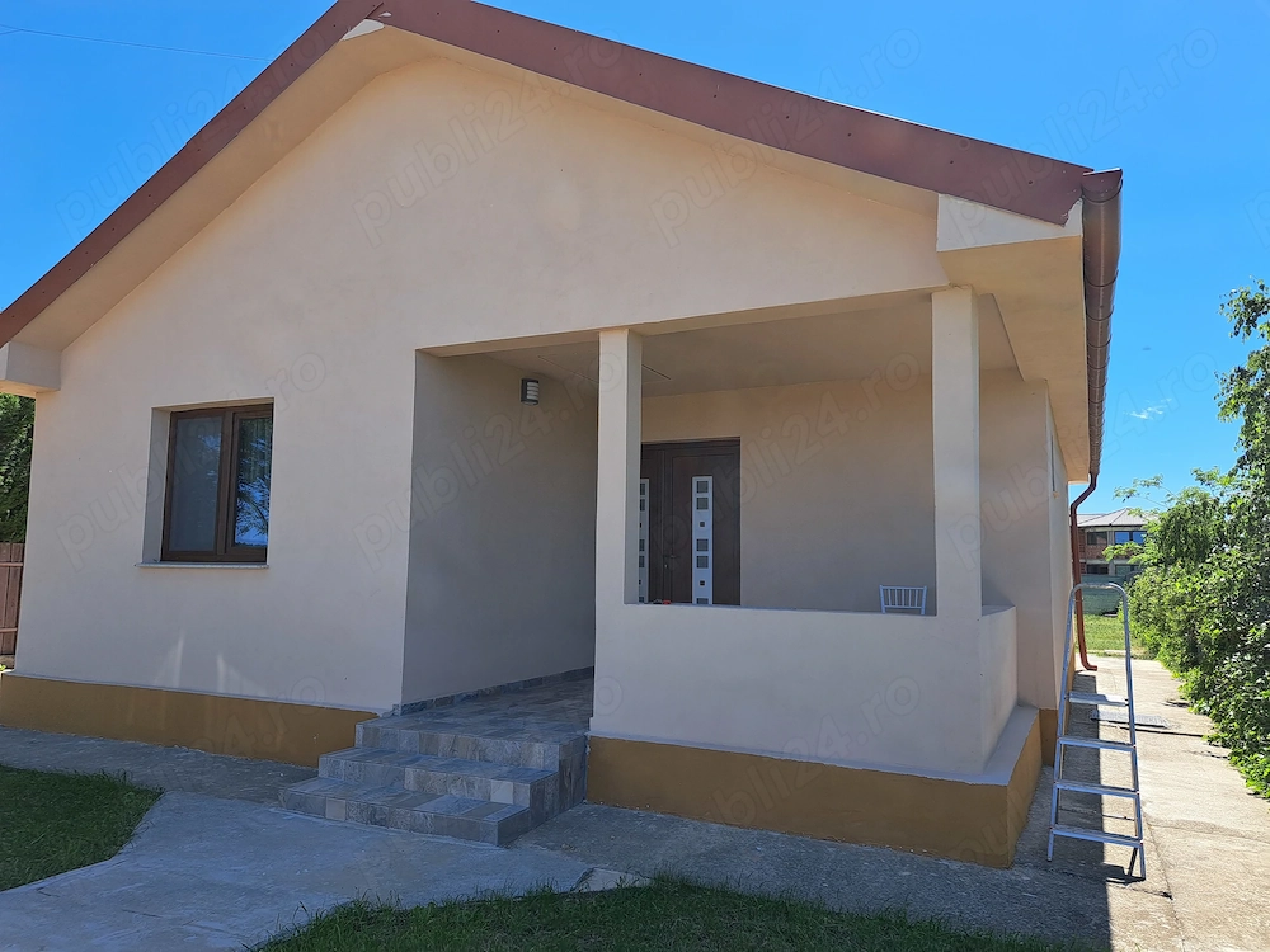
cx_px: 635
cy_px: 476
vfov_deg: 56.8
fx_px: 881
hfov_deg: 71.6
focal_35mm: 24
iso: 50
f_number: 1.8
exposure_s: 1/760
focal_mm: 5.23
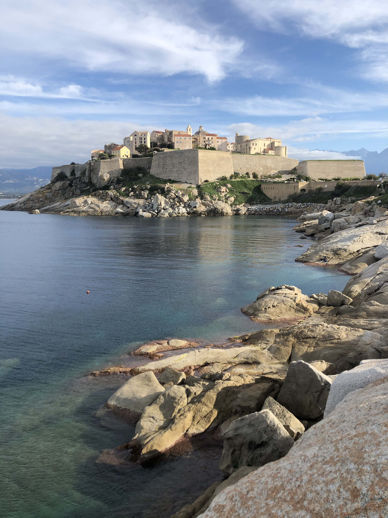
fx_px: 418
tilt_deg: -7.6
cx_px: 194
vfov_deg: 63.4
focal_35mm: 28
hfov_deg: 49.7
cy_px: 259
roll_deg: +1.1
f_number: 1.8
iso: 20
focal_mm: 4
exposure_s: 1/1621
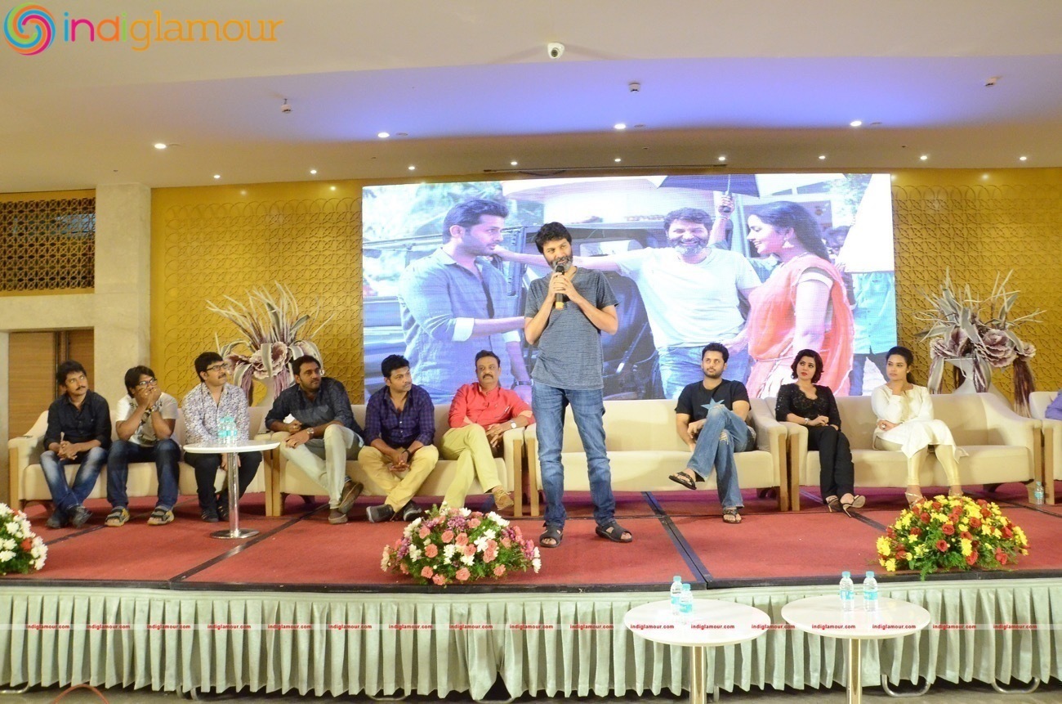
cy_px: 352
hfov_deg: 67.5
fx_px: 795
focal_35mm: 27
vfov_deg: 47.7
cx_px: 531
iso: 4000
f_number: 5.6
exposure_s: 1/80
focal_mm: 18
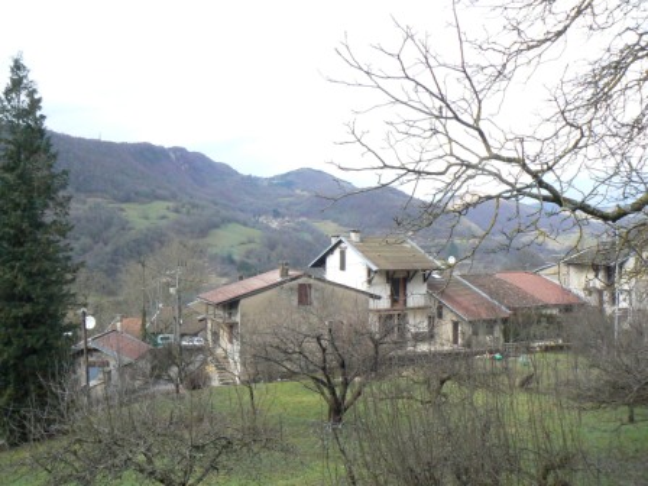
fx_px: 674
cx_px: 324
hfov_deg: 51.4
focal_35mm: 36
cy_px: 243
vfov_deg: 39.7
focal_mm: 6
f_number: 5.6
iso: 400
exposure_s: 1/320
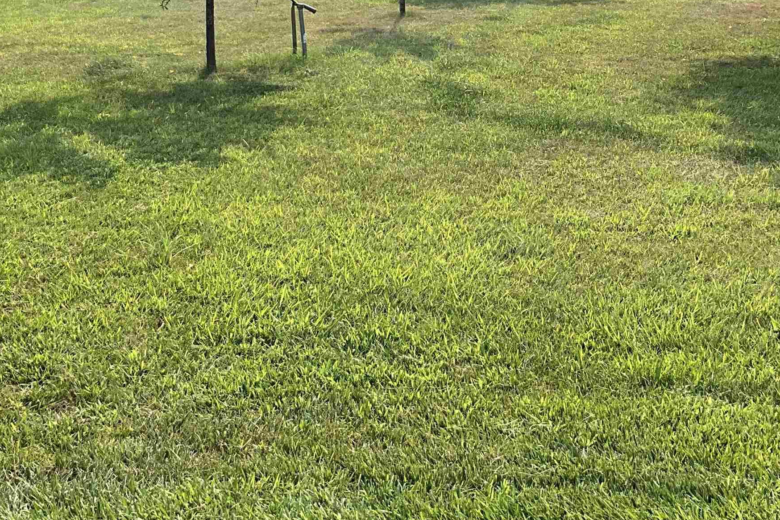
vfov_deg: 24.6
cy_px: 25
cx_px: 397
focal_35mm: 53
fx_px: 1148
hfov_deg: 37.5
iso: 25
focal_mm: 3
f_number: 1.8
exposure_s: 1/1412
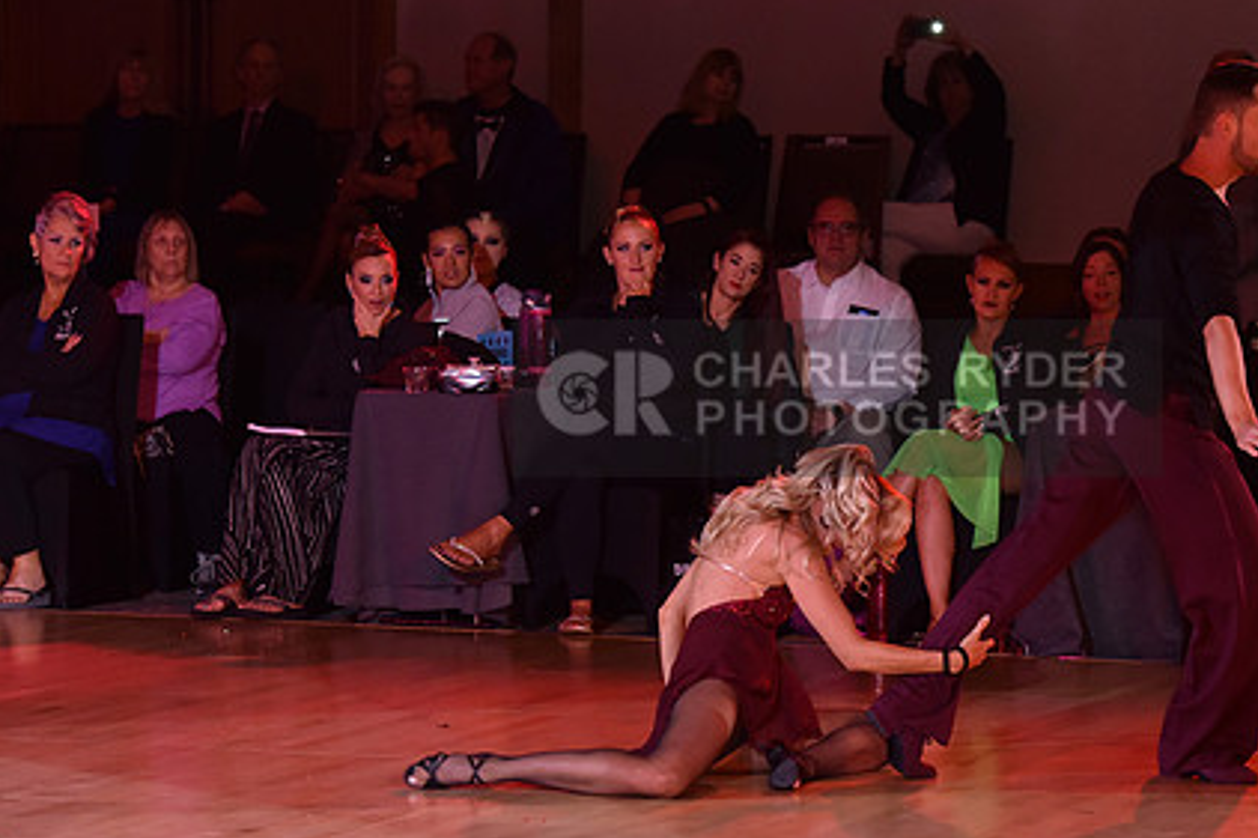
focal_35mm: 154
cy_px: 398
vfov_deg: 8.9
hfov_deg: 13.3
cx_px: 838
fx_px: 5379
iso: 1600
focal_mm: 112
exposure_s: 1/250
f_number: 5
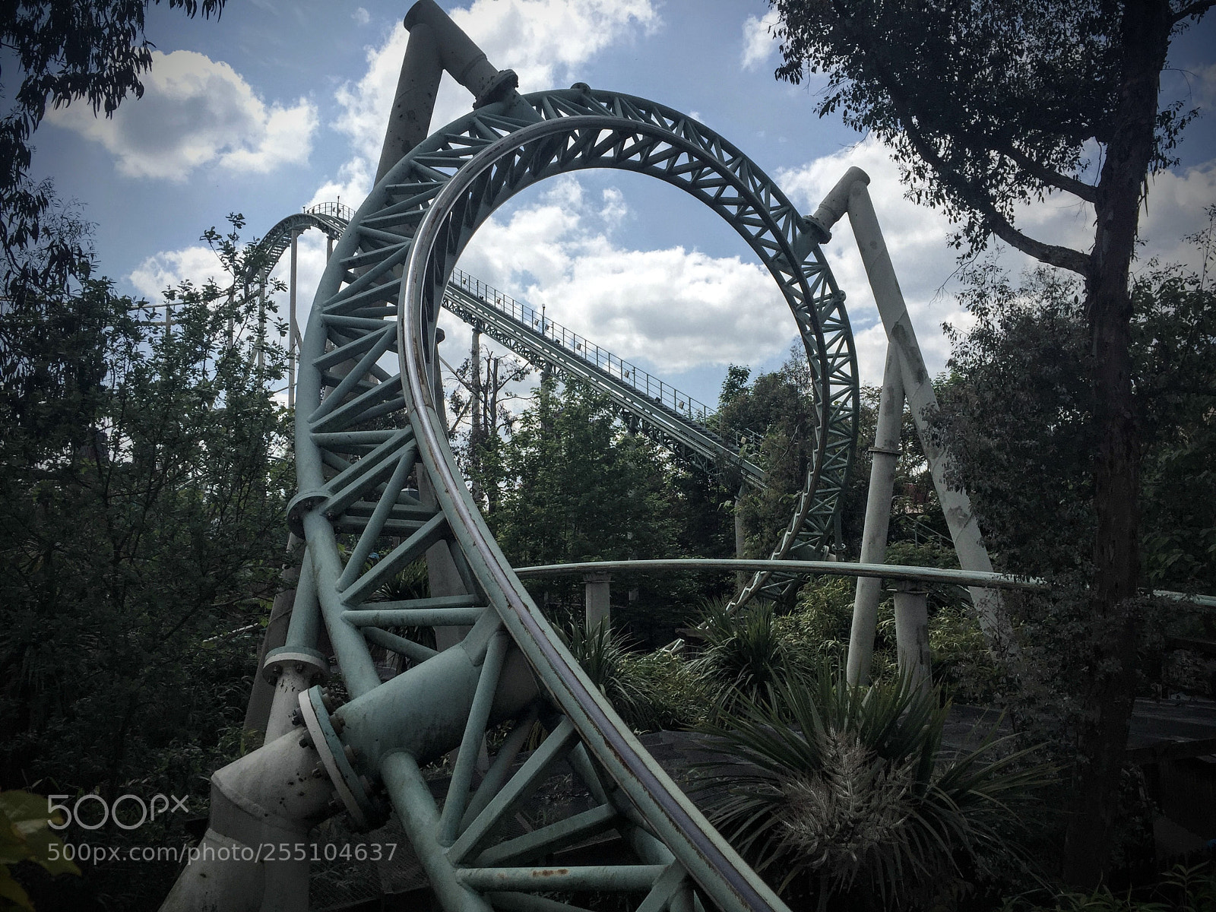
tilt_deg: +6.1
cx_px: 608
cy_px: 456
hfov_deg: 61.7
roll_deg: +1.3
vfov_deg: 48.2
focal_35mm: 29
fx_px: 1019
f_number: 2.2
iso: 32
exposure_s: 1/3597
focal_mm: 4.15
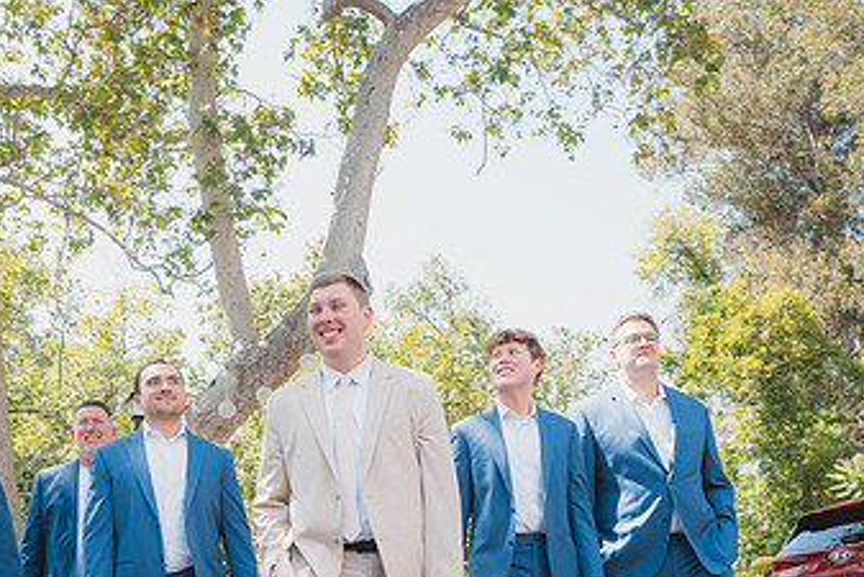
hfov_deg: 60.0
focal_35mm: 31
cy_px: 494
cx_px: 369
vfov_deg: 39.9
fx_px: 744
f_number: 3.5
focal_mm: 18
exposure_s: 1/200
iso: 200
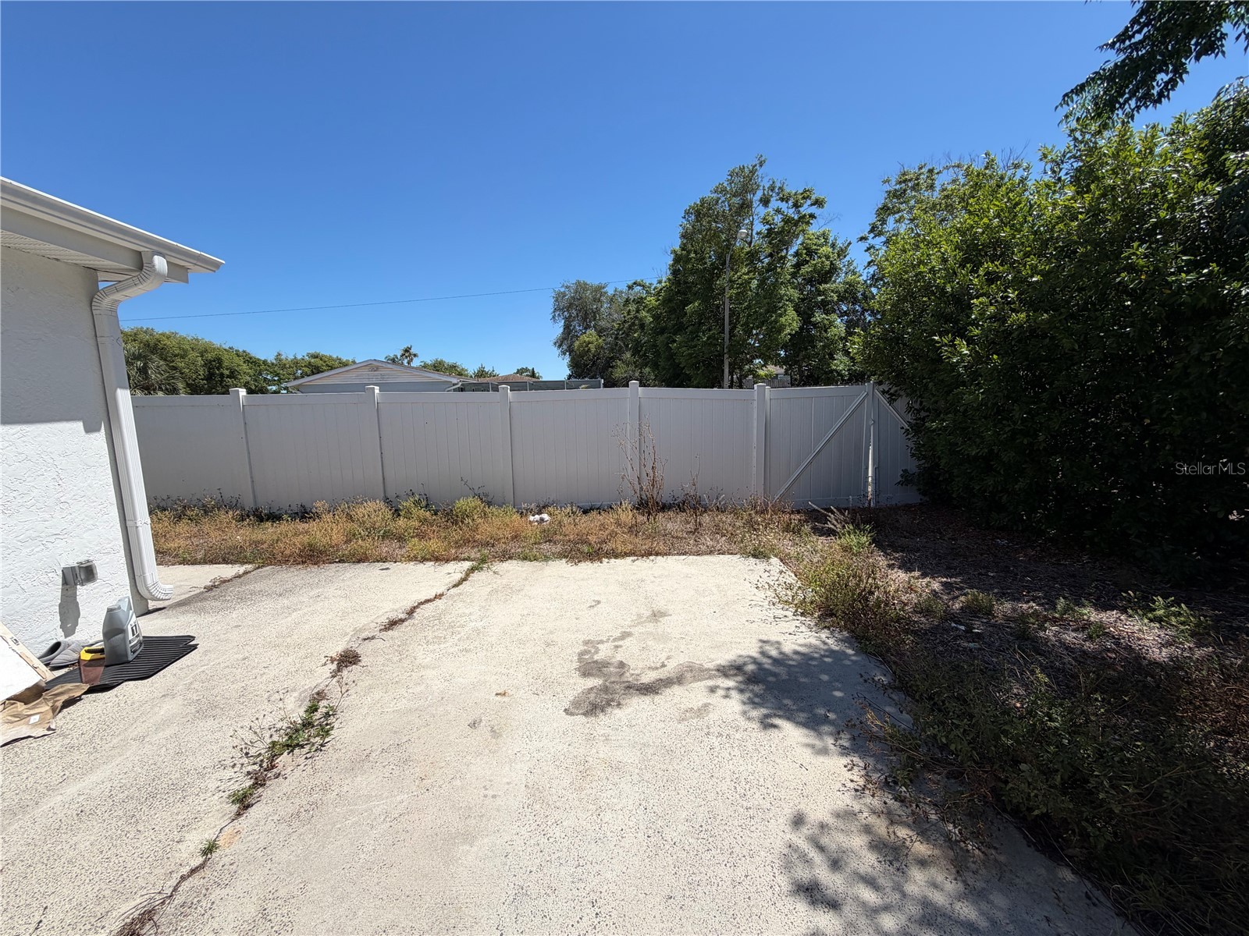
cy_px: 468
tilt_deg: -7.8
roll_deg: +1.4
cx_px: 624
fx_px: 505
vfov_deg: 85.7
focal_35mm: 14
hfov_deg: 102.1
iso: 20
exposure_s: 1/955
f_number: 2.2
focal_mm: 2.22
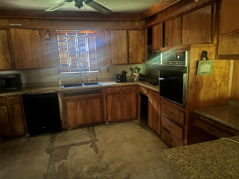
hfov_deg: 71.6
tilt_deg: -8.4
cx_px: 120
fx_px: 166
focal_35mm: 24
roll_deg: +1.5
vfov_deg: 56.8
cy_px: 90
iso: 1250
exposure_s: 1/9
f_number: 1.78
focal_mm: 6.76
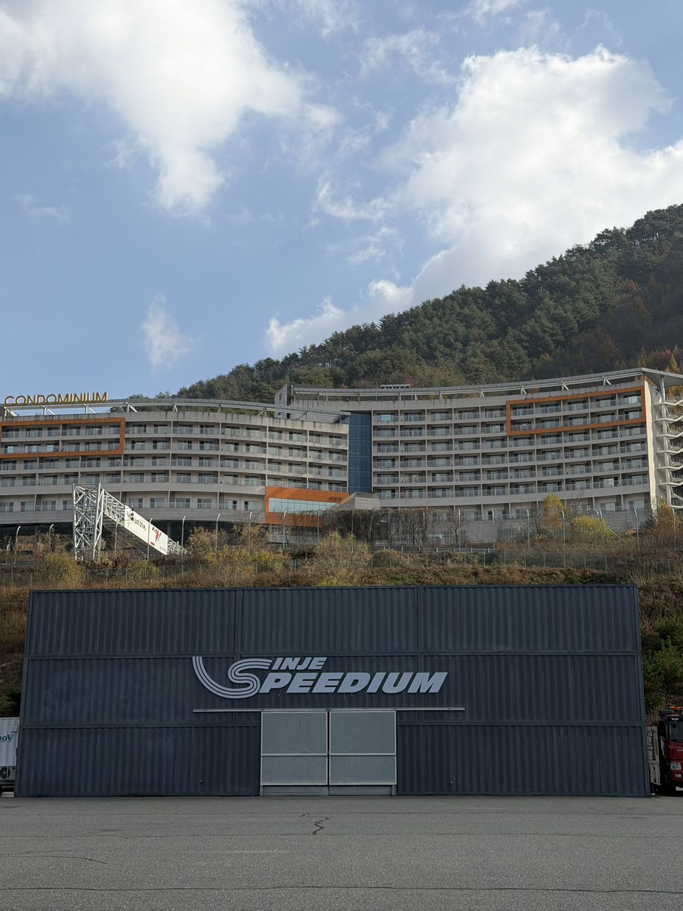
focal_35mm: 48
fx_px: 1263
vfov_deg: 39.7
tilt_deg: +16.2
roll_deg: +0.4
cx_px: 342
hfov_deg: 30.3
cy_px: 456
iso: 64
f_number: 1.78
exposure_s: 1/5208
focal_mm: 6.76
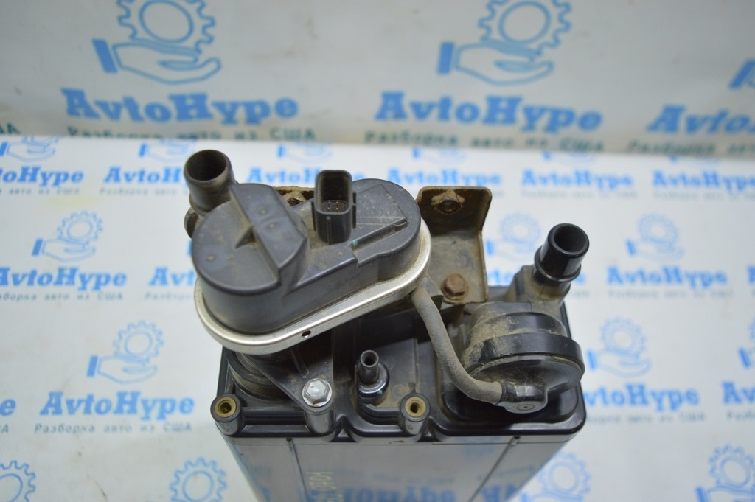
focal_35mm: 30
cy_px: 251
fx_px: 629
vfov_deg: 43.5
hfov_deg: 62.0
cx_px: 378
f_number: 3.8
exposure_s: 1/80
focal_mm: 20
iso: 400
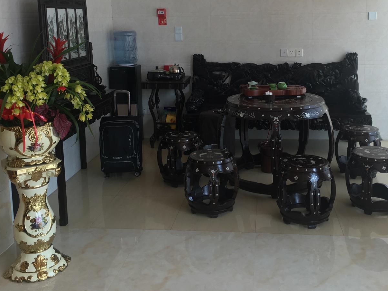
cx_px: 217
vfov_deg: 35.6
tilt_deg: -8.1
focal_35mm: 40
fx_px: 448
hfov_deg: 46.7
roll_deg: +0.9
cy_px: 94
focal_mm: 4.15
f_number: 2.2
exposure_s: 1/103
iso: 25
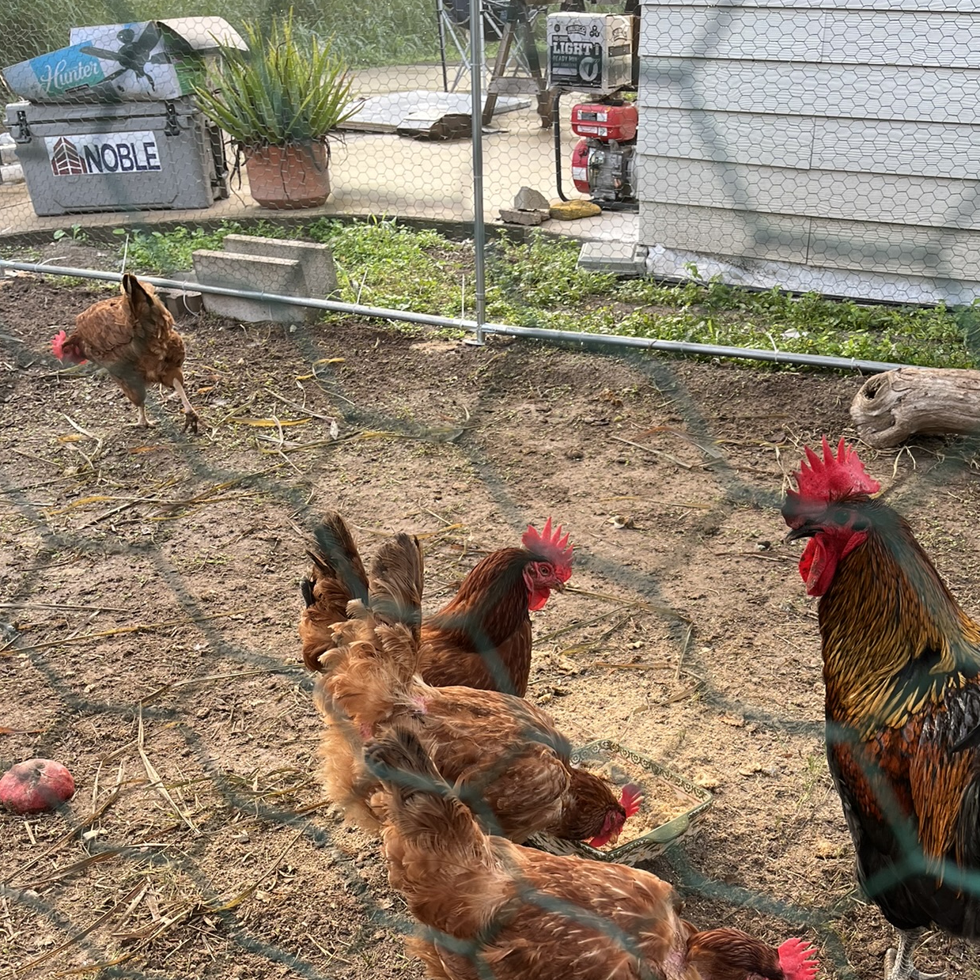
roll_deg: +1.0
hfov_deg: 43.6
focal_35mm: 38
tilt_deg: -32.3
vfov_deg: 42.4
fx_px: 1217
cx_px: 597
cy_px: 742
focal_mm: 5.1
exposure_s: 1/122
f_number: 1.6
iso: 50
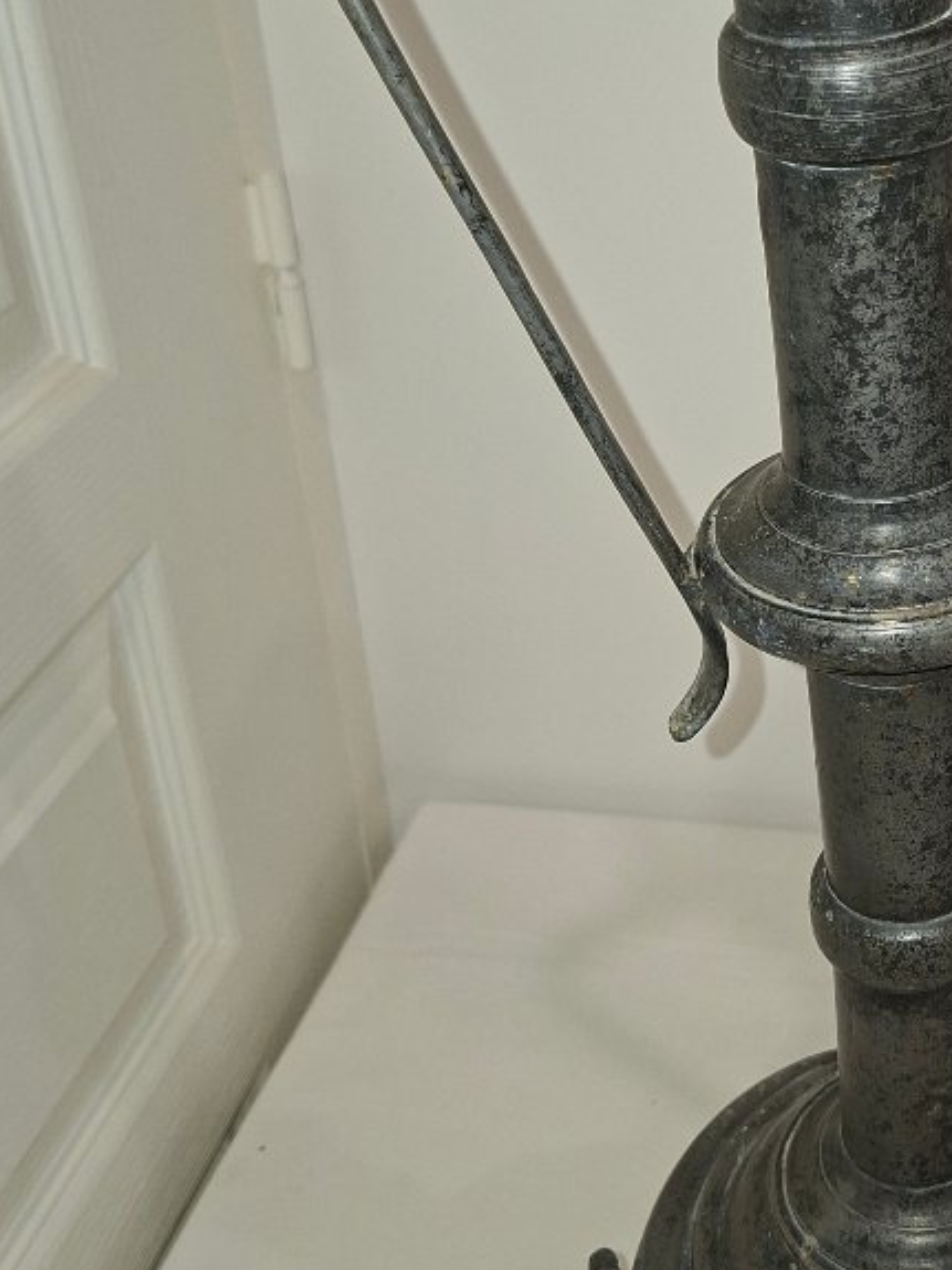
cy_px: 541
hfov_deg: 28.5
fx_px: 1761
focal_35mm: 48
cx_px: 932
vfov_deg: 39.6
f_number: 1.8
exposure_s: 1/120
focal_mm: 5.54
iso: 200
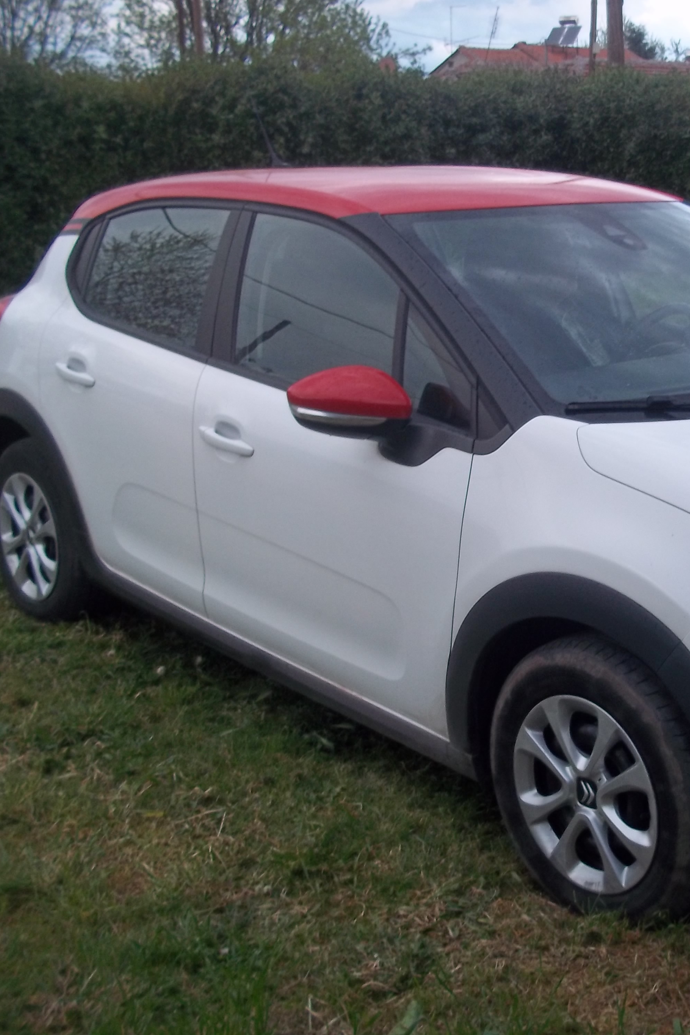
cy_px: 517
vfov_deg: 39.6
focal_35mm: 50
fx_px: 1437
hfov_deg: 26.6
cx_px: 528
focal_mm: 6.5
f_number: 3.1
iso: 80
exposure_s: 1/60
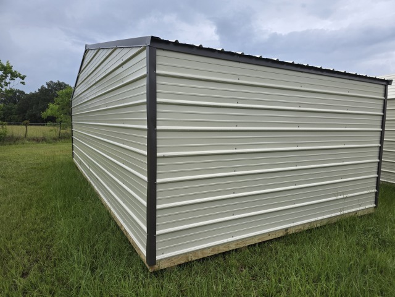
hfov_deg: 73.9
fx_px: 262
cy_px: 148
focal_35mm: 23
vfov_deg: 58.9
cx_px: 198
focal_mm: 6.3
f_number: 1.7
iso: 80
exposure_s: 1/6355
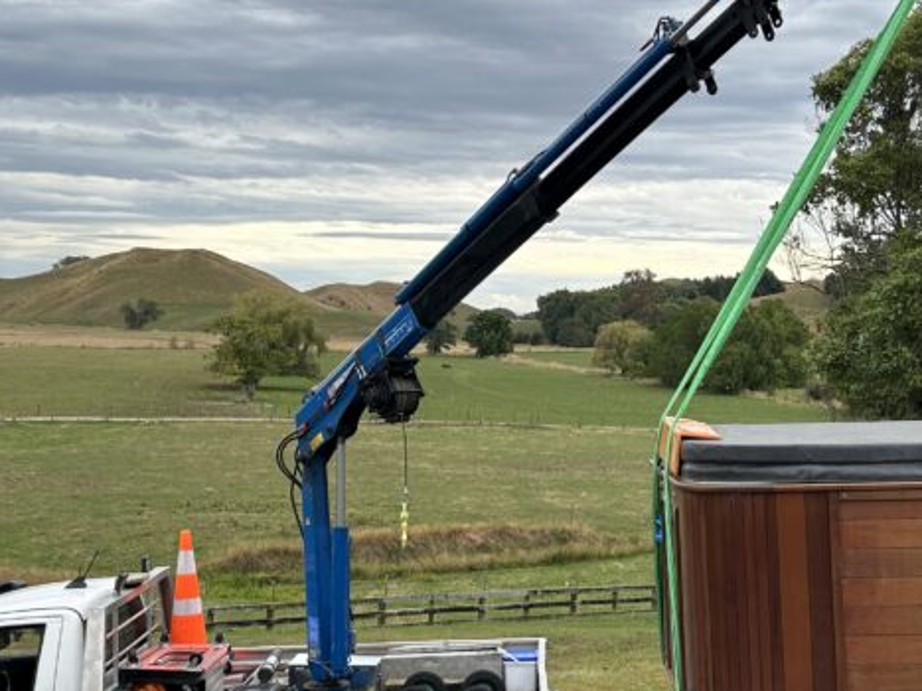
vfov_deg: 25.6
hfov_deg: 33.7
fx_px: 1518
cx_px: 519
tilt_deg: -2.4
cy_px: 357
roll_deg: -1.8
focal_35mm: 57
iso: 50
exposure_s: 1/1079
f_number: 1.5
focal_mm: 5.7
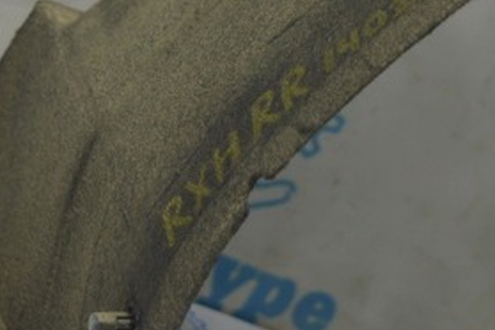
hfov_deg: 17.4
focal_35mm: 117
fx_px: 1609
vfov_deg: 11.7
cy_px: 65
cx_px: 140
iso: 400
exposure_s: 1/40
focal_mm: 34
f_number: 4.5
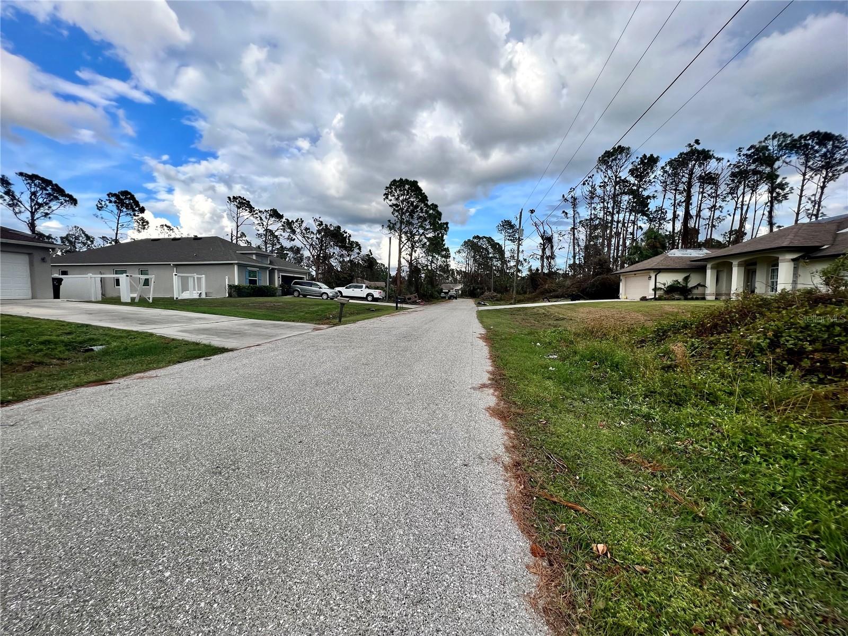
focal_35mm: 13
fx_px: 318
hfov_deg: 106.2
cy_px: 318
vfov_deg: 89.9
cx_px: 424
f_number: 1.8
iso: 32
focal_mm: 1.57
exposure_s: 1/737
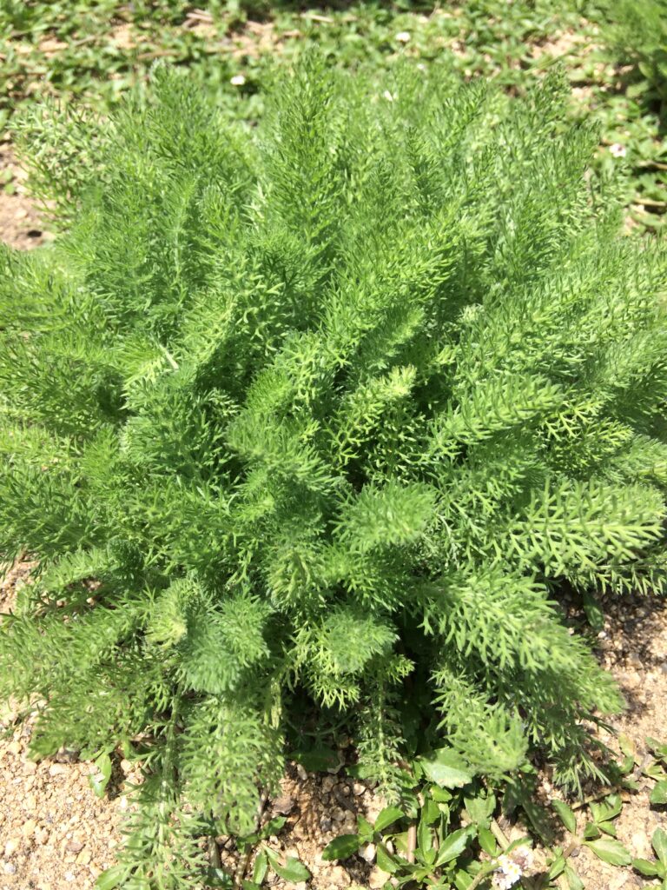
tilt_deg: -44.7
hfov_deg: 48.2
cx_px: 334
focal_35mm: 29
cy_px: 445
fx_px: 745
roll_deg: -2.7
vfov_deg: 61.7
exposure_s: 1/1244
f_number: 2.2
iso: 32
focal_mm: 4.15
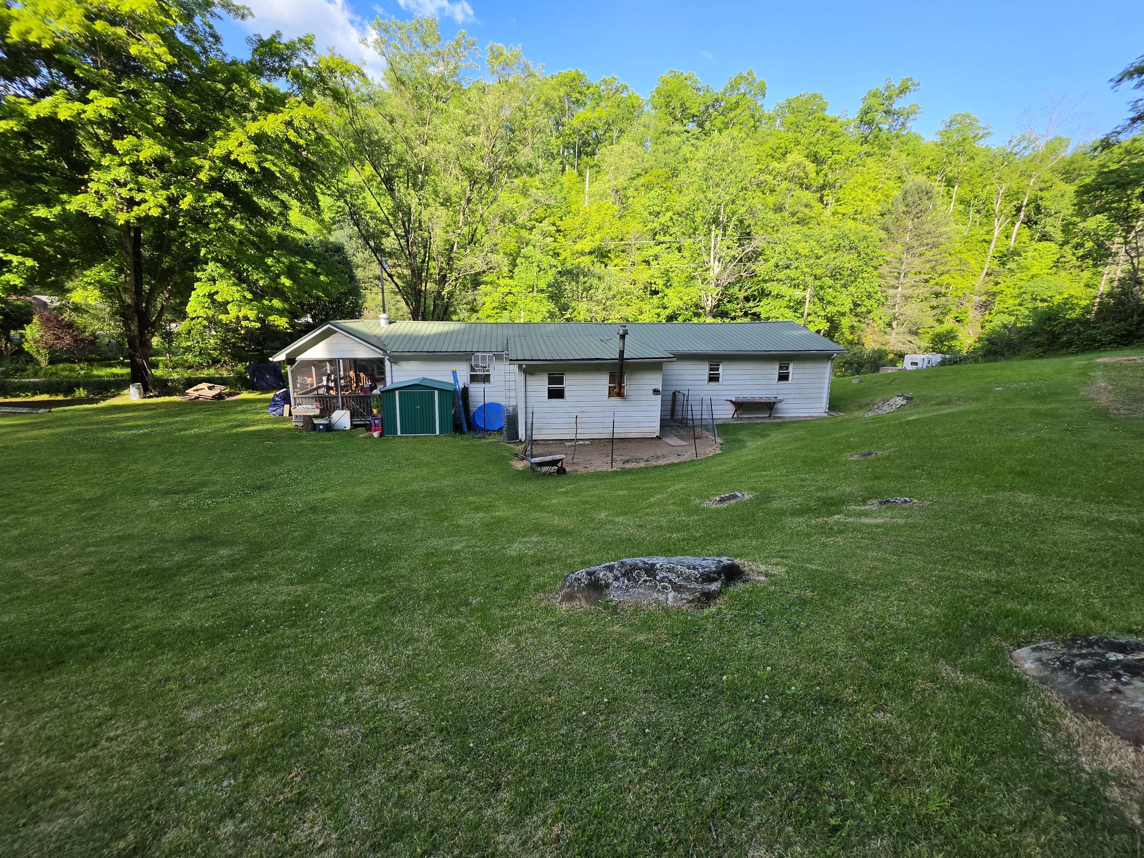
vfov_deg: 85.7
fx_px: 463
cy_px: 415
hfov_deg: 102.0
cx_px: 540
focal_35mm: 14
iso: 32
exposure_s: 1/582
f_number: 1.9
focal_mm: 2.2
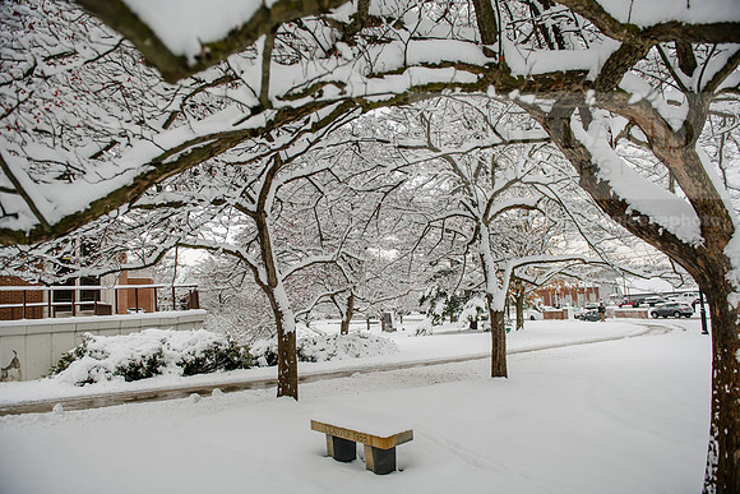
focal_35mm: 24
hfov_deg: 73.7
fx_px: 493
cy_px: 247
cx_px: 370
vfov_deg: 53.2
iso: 320
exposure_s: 1/400
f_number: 3.5
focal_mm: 24
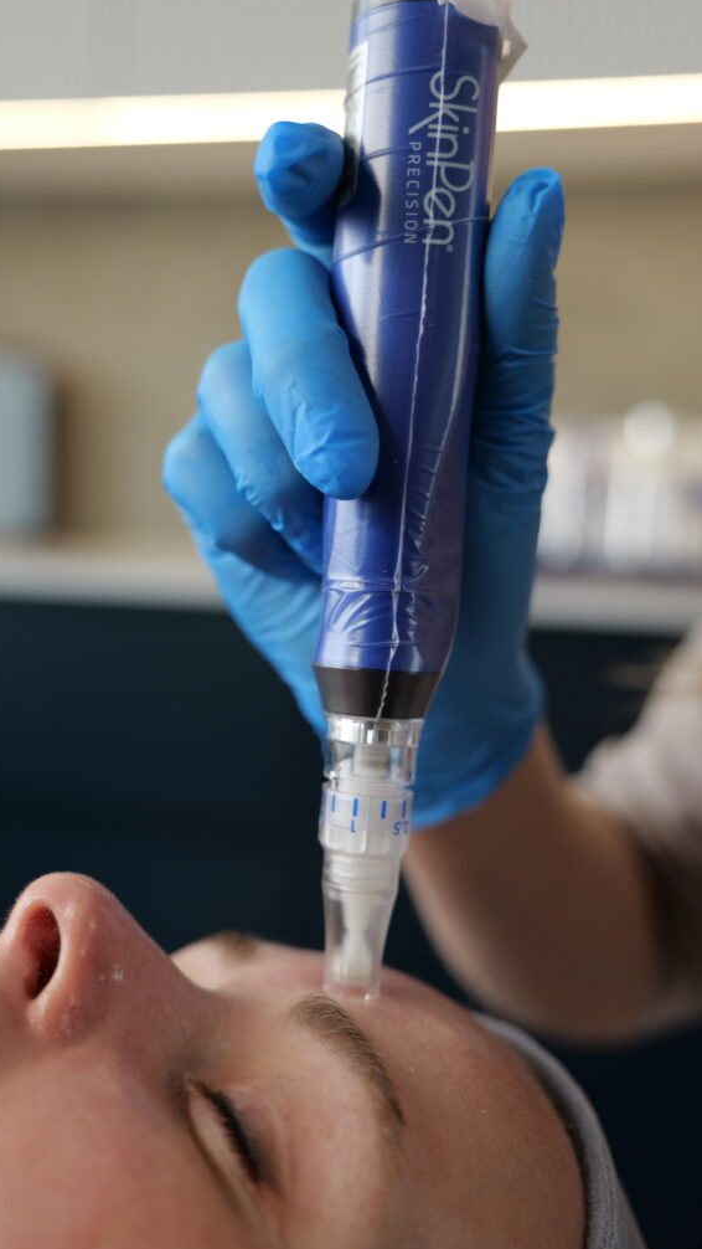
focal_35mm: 32
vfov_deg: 61.0
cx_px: 317
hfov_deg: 36.7
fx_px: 1059
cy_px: 632
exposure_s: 1/160
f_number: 2.8
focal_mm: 30
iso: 160
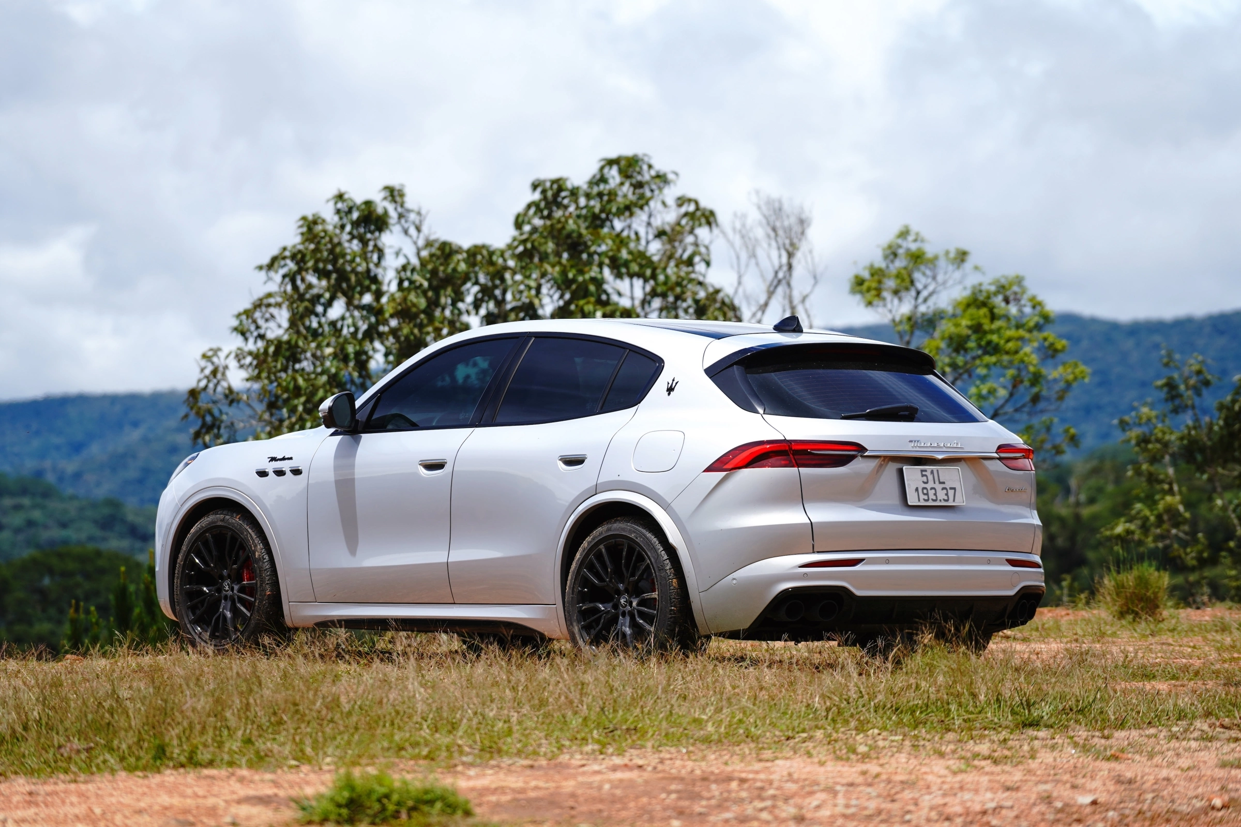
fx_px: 5998
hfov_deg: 11.8
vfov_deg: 7.9
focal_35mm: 174
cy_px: 414
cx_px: 620
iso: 100
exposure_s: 1/1000
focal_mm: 174
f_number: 4
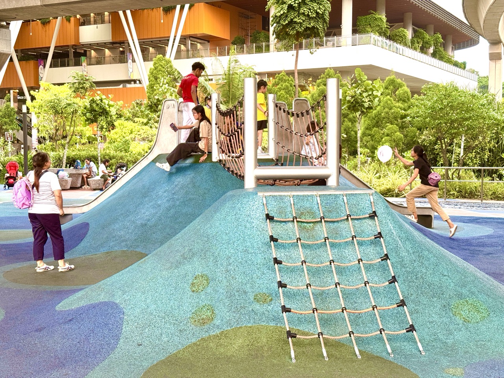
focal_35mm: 48
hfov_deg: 39.7
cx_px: 252
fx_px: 699
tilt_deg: -3.8
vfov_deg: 30.3
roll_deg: -0.2
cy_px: 189
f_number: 1.78
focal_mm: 6.76
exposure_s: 1/121
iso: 80
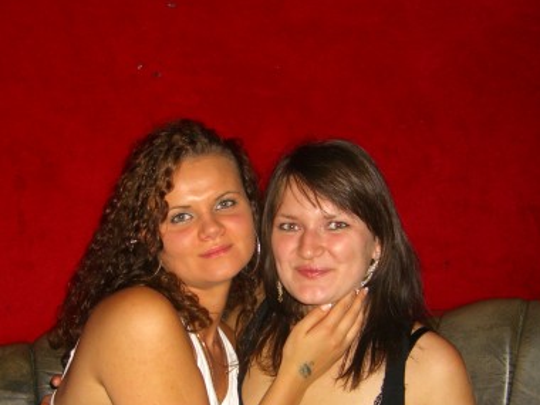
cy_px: 306
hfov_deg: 32.2
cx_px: 256
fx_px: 936
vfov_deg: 24.1
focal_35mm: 60
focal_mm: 7.9
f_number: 2.8
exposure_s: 1/60
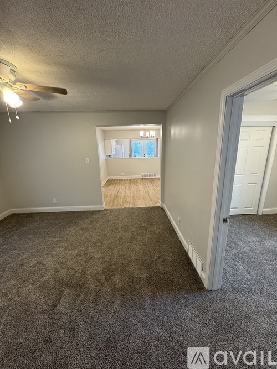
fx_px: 149
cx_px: 138
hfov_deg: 85.7
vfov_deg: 102.1
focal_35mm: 14
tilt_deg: -14.5
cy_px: 184
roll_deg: +1.4
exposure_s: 1/60
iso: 200
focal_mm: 2.22
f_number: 2.2
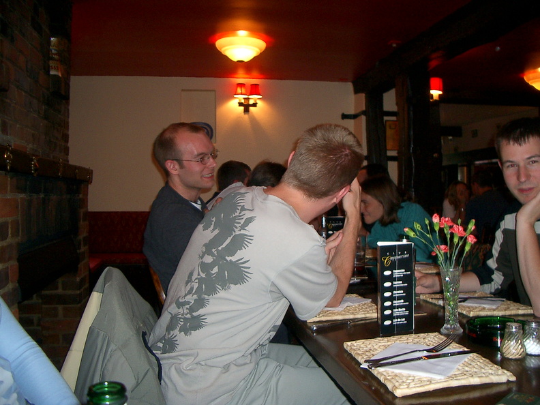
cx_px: 270
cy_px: 202
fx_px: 546
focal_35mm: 35
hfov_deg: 52.6
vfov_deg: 40.7
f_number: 2.6
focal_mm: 5.8
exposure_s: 1/40
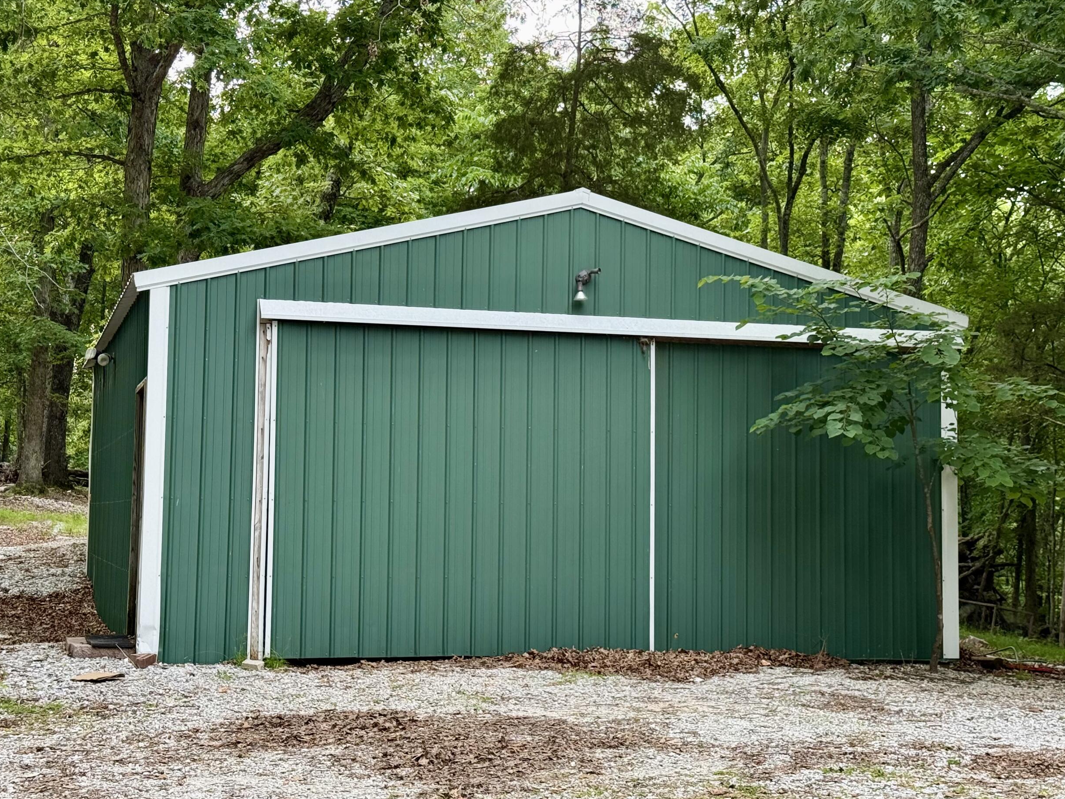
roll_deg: -1.1
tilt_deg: +4.5
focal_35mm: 59
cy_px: 391
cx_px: 559
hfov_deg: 32.7
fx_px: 1815
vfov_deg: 24.8
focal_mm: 6.76
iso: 100
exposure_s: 1/248
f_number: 1.78
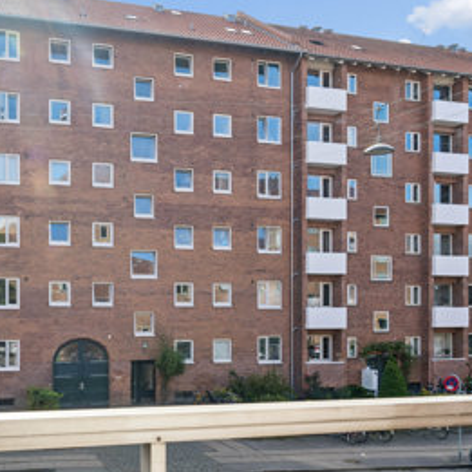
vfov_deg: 42.4
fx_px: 602
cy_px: 308
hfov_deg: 40.2
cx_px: 63
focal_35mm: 39
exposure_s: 1/100
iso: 125
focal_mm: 15
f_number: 11
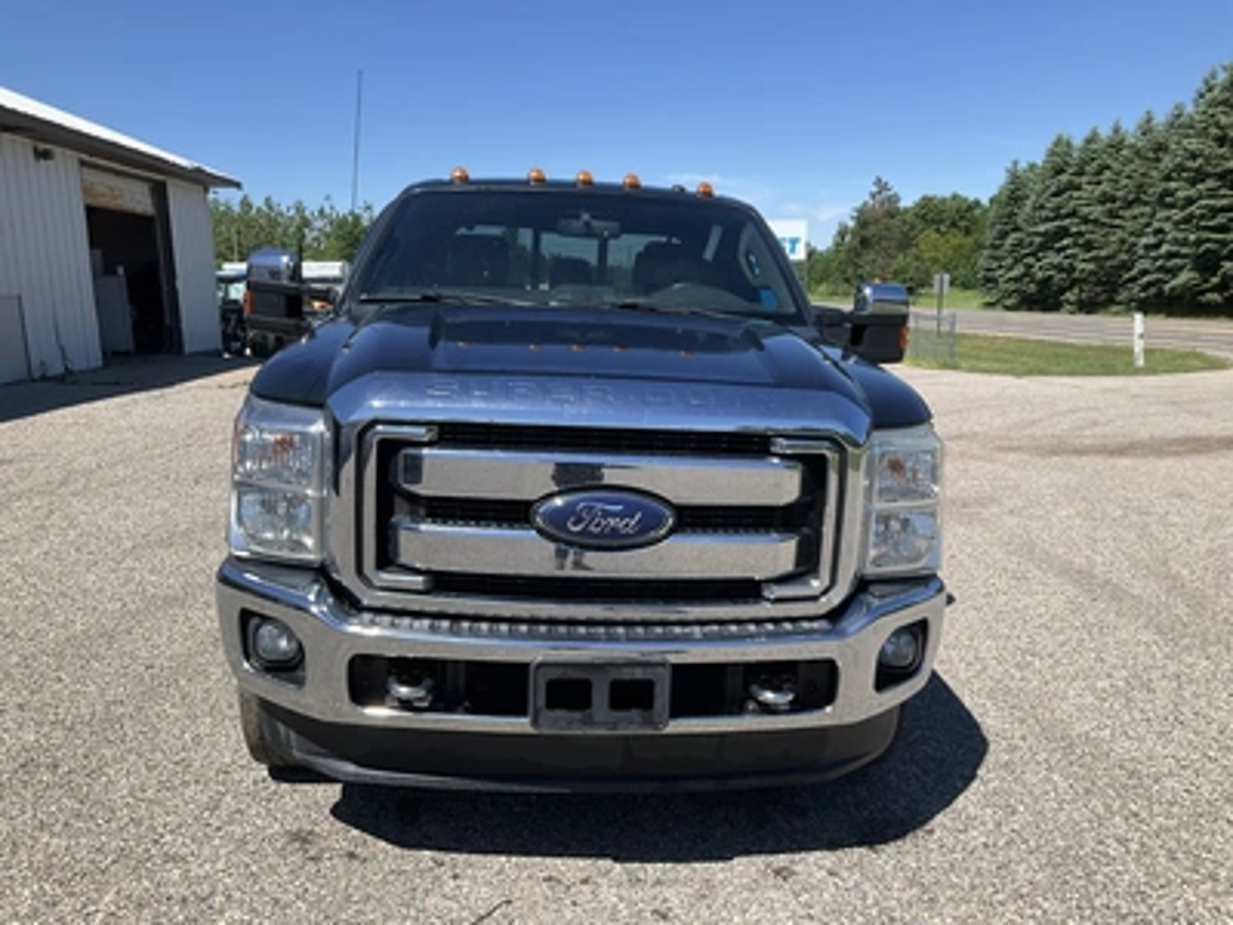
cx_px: 616
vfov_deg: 48.2
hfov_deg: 61.7
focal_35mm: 29
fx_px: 1033
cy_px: 462
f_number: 1.8
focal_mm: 3
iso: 25
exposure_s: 1/1848
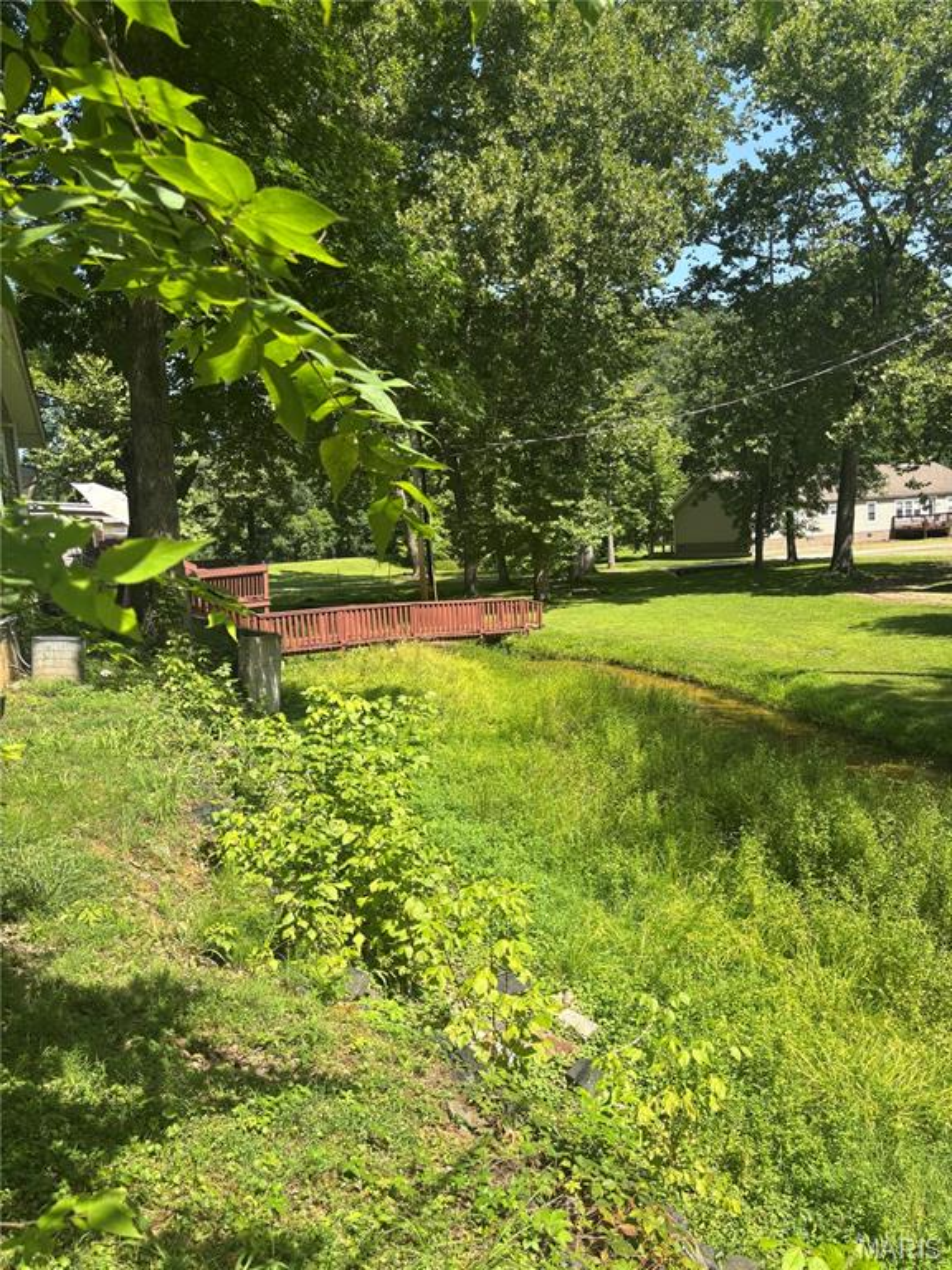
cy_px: 635
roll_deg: +3.4
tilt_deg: -4.8
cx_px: 476
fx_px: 953
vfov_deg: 67.3
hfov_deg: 53.1
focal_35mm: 26
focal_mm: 5.96
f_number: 1.6
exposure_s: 1/1381
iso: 50
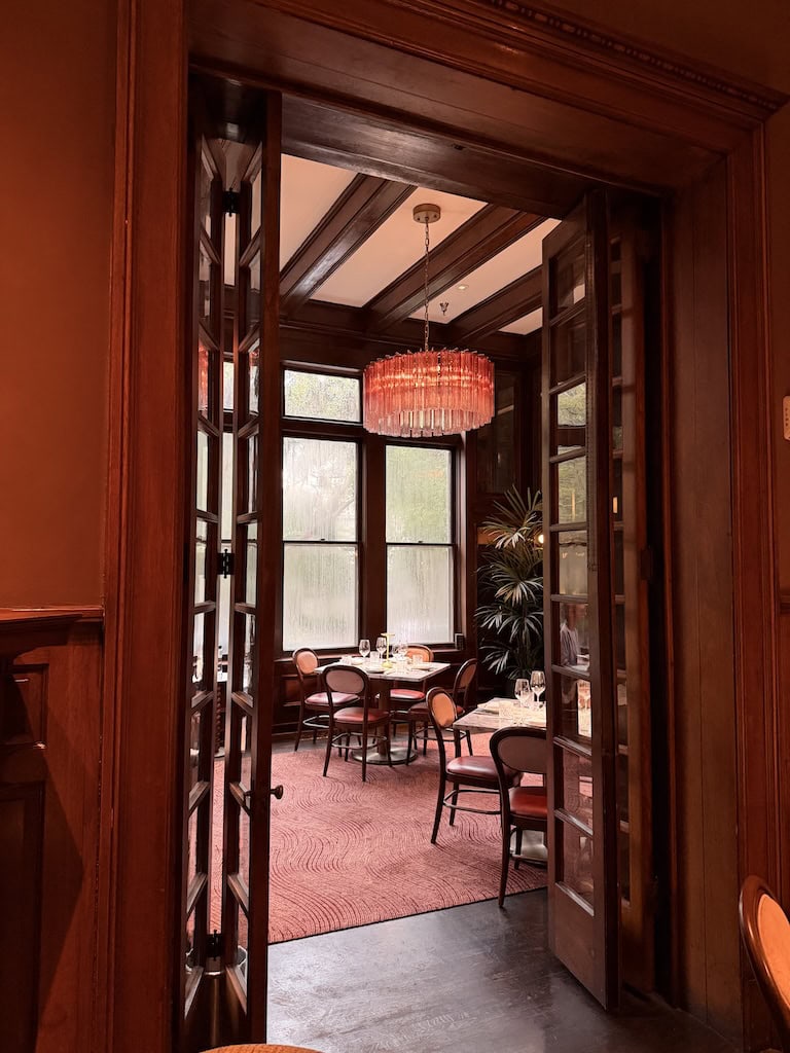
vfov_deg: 71.6
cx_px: 395
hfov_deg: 56.8
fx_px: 730
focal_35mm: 24
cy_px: 526
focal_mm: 6.8
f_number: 1.8
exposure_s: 1/40
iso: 640
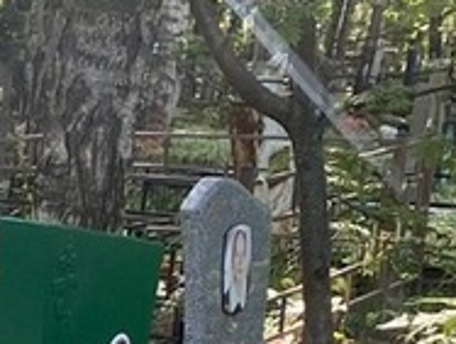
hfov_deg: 12.8
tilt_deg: -17.1
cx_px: -334
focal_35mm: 142
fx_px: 1874
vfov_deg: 10.1
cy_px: 559
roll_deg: +0.3
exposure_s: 1/121
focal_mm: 4.25
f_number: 1.8
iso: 50
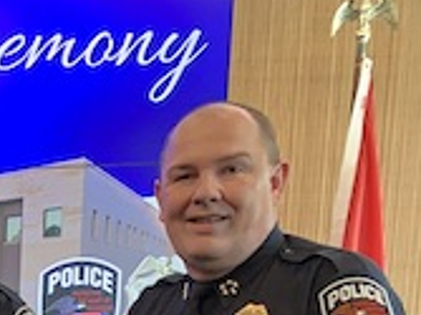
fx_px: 1325
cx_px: -439
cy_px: 626
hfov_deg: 14.7
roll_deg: +1.8
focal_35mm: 109
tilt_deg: -13.2
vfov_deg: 12.1
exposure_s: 1/60
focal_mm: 4.25
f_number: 1.8
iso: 100
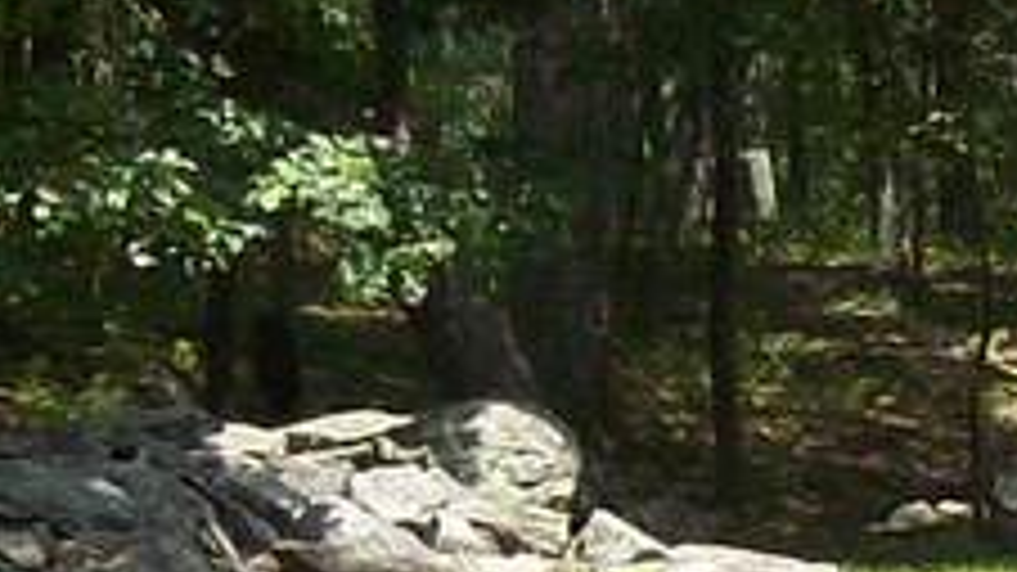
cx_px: 1148
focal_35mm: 222
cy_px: 878
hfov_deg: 9.6
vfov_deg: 5.4
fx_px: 5985
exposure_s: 1/466
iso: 80
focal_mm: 6
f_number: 2.7
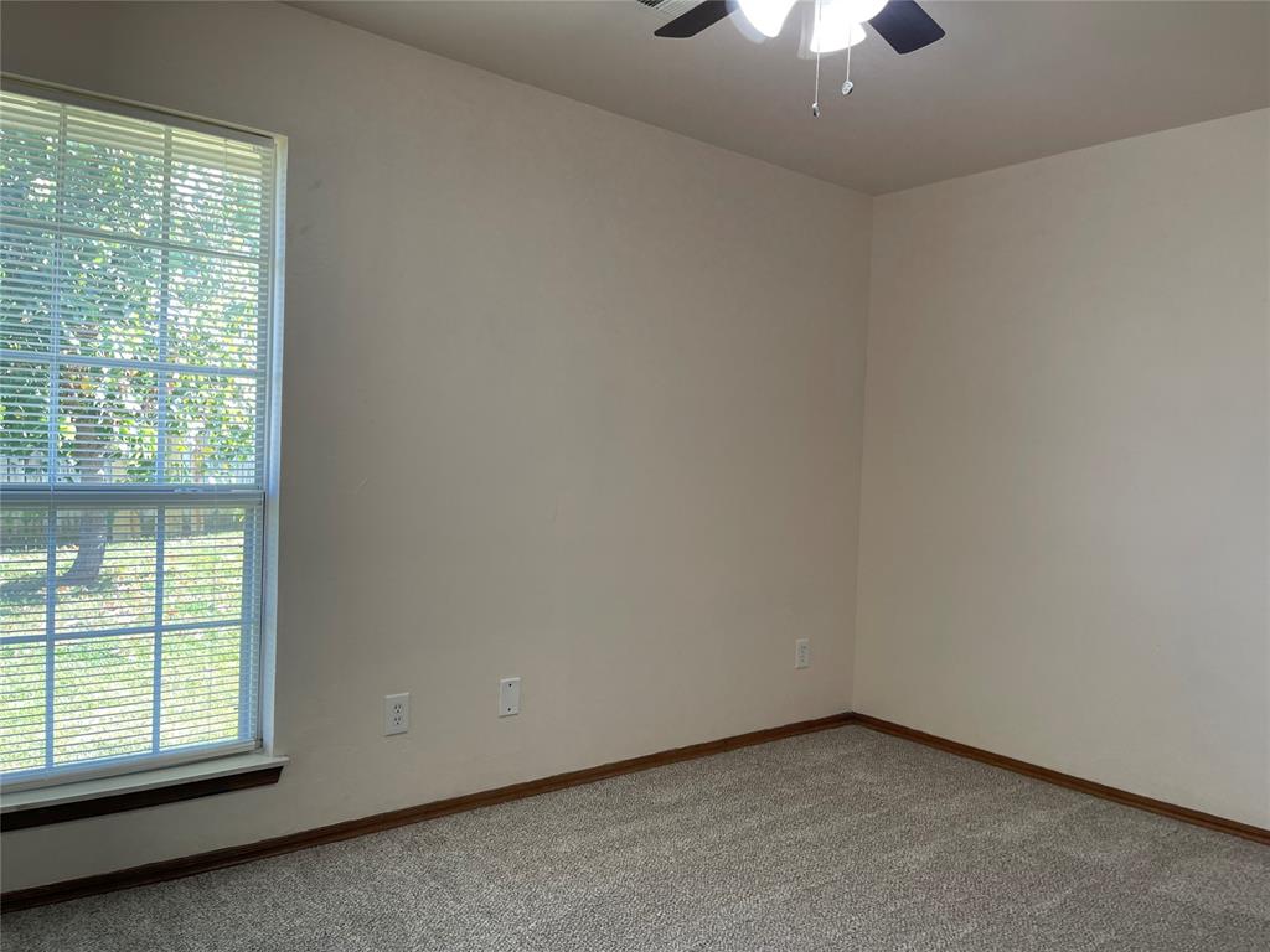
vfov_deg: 54.9
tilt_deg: -1.1
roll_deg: -2.2
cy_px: 476
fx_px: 917
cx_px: 635
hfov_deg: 69.4
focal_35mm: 25
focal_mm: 5.1
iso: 80
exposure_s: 1/120
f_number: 1.6
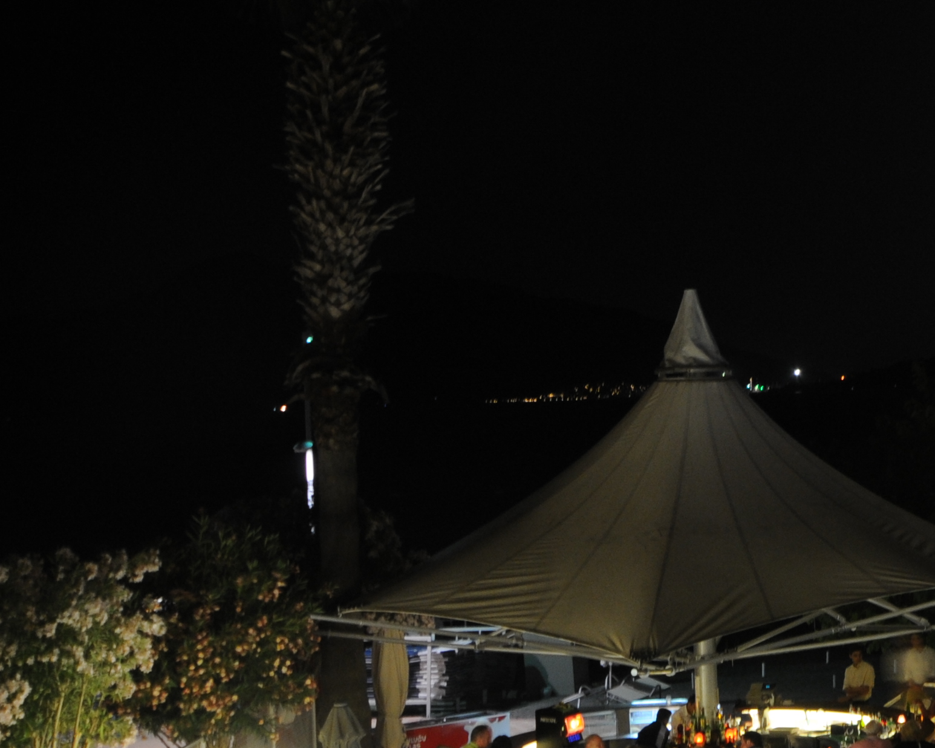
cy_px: 357
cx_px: 1113
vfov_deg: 19.7
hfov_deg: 22.6
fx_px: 2159
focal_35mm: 78
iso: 400
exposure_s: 1.6
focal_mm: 20
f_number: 7.1
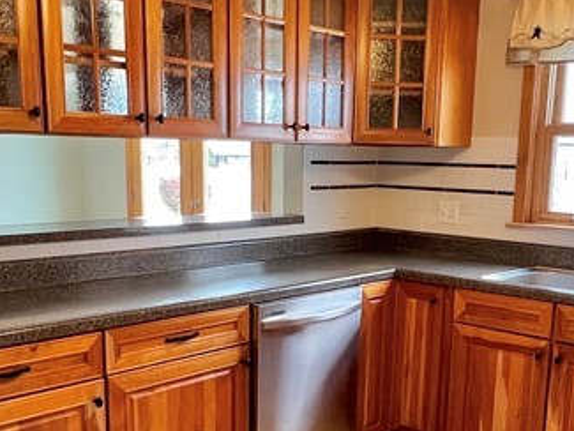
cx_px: 321
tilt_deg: -12.6
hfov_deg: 45.7
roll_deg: -1.5
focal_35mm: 41
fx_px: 680
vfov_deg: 34.6
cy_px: 307
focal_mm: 1.57
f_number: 1.8
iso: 200
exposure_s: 1/60
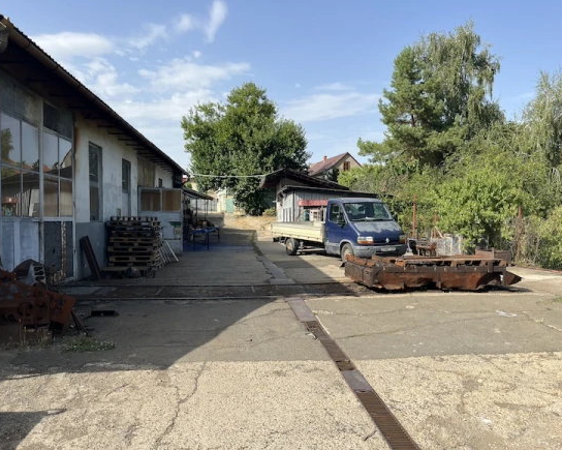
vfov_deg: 51.5
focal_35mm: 28
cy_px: 228
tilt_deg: -2.3
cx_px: 283
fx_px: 466
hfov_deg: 62.2
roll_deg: +0.5
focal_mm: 5.1
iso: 50
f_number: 1.6
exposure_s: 1/2463
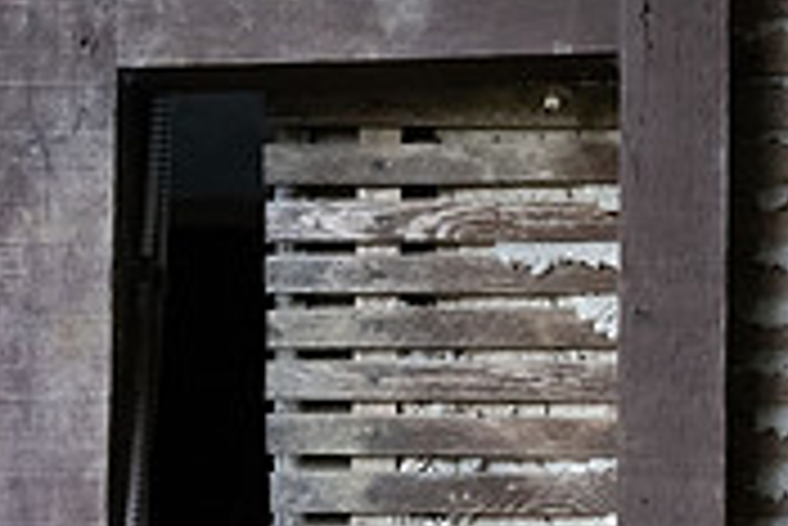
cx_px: 707
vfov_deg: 14.4
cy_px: 578
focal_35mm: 93
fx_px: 2037
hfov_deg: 21.4
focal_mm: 28
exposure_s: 1/250
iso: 6400
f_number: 11
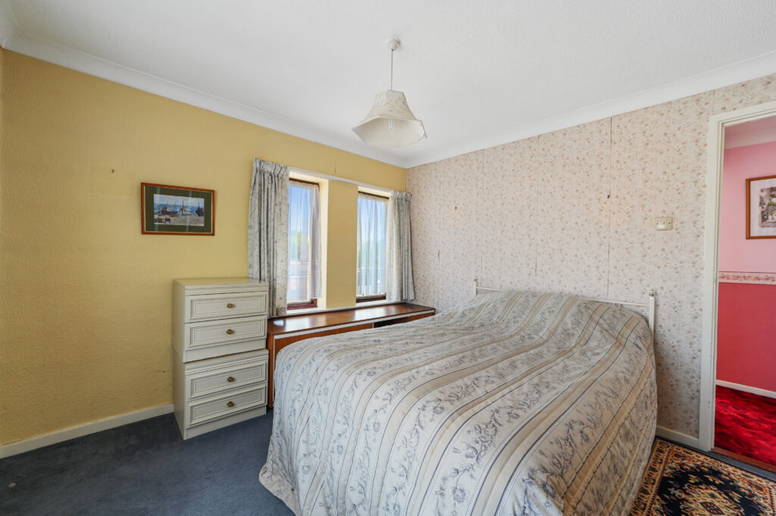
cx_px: 388
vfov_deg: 81.1
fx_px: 302
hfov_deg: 104.3
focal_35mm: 14
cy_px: 258
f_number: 8
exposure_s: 1/2.5
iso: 400
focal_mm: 14
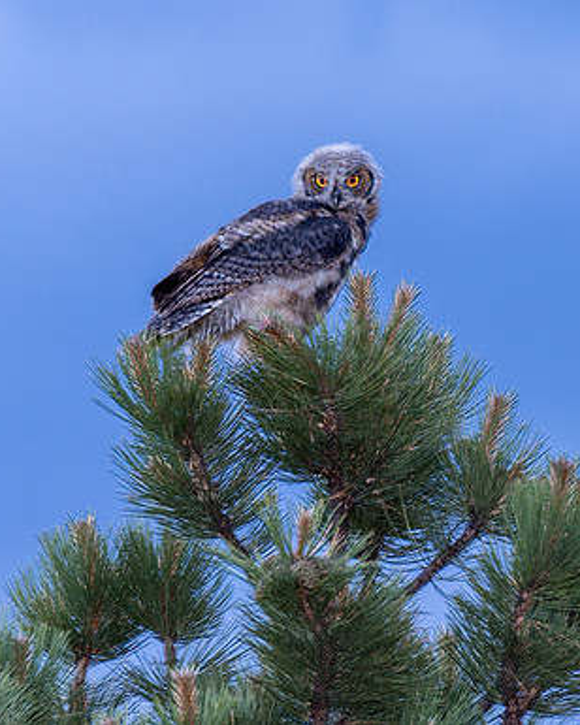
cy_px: 362
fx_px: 12145
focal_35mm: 566
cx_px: 403
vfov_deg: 3.4
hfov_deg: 2.7
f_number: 5.6
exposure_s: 1/1.67
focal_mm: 400
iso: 200
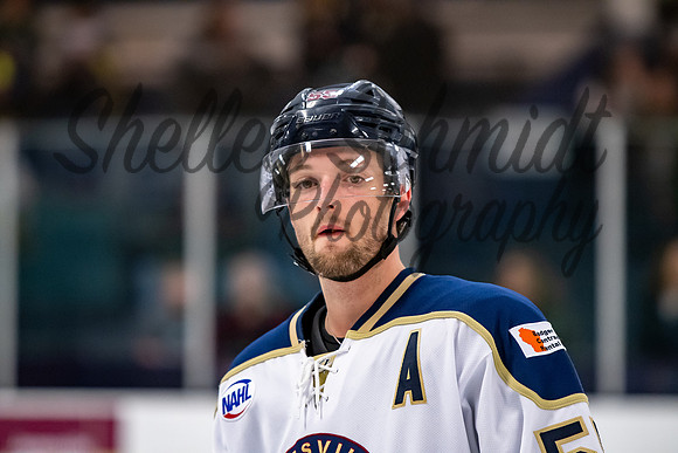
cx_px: 339
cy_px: 226
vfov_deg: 4.6
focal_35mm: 300
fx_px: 5651
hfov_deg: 6.9
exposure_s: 1/800
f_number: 3.2
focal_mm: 200
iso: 2000
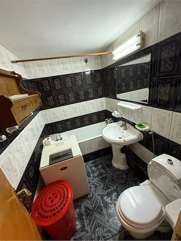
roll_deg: +9.3
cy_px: 120
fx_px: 98
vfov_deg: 102.1
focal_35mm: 14
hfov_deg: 85.7
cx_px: 90
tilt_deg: -20.5
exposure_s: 1/50
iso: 400
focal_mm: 2.22
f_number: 2.2
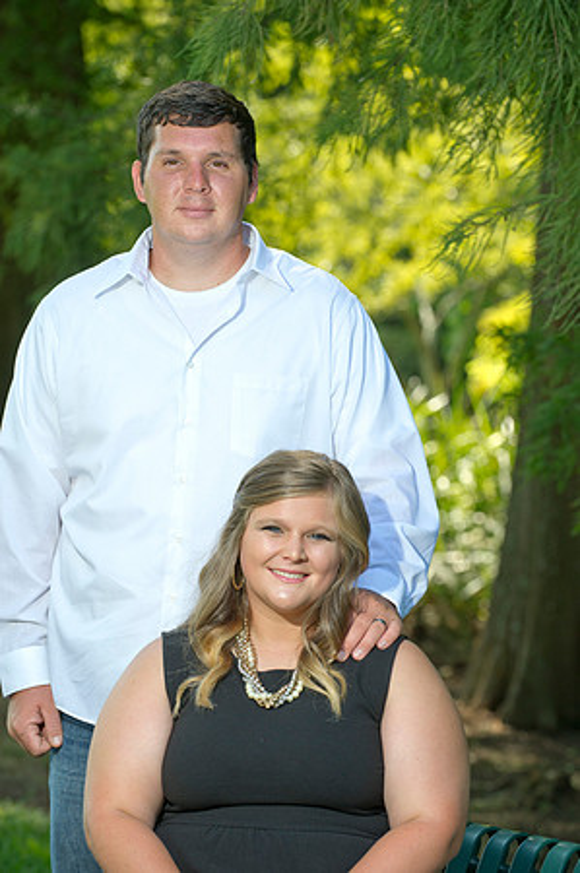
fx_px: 3270
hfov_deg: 10.1
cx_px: 290
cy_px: 436
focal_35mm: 135
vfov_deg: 15.2
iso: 320
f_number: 4.5
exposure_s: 1/250
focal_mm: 135
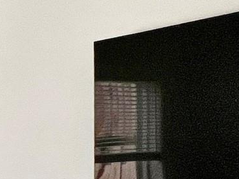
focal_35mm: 72
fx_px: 497
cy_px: 172
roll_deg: -0.3
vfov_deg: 19.9
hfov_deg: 12.9
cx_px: -417
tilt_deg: -0.5
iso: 50
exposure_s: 1/120
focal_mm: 1.57
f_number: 1.8
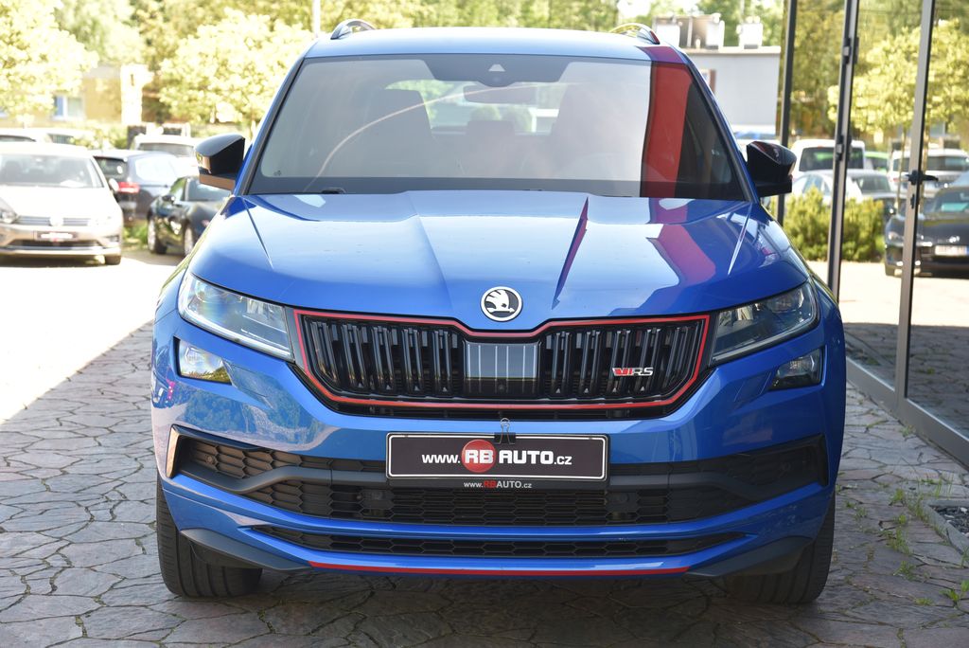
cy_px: 324
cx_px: 484
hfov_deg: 30.9
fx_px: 1750
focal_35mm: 65
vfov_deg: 20.9
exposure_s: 1/125
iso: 500
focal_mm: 65
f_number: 5.6
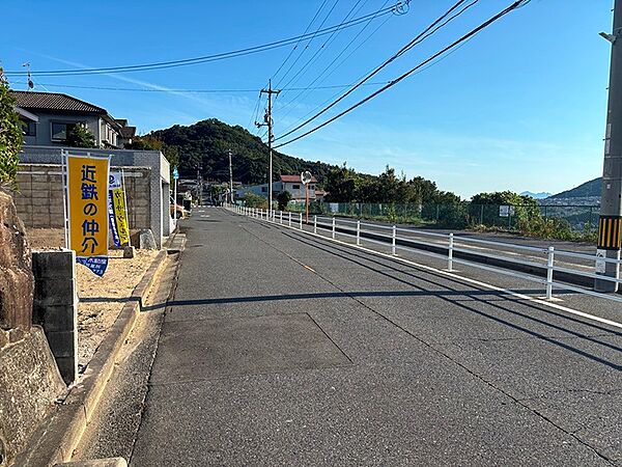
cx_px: 311
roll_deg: -1.4
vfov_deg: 53.1
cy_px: 234
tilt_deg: -6.0
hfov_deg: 67.3
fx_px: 467
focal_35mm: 26
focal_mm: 5.96
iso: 50
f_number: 1.6
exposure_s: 1/3205
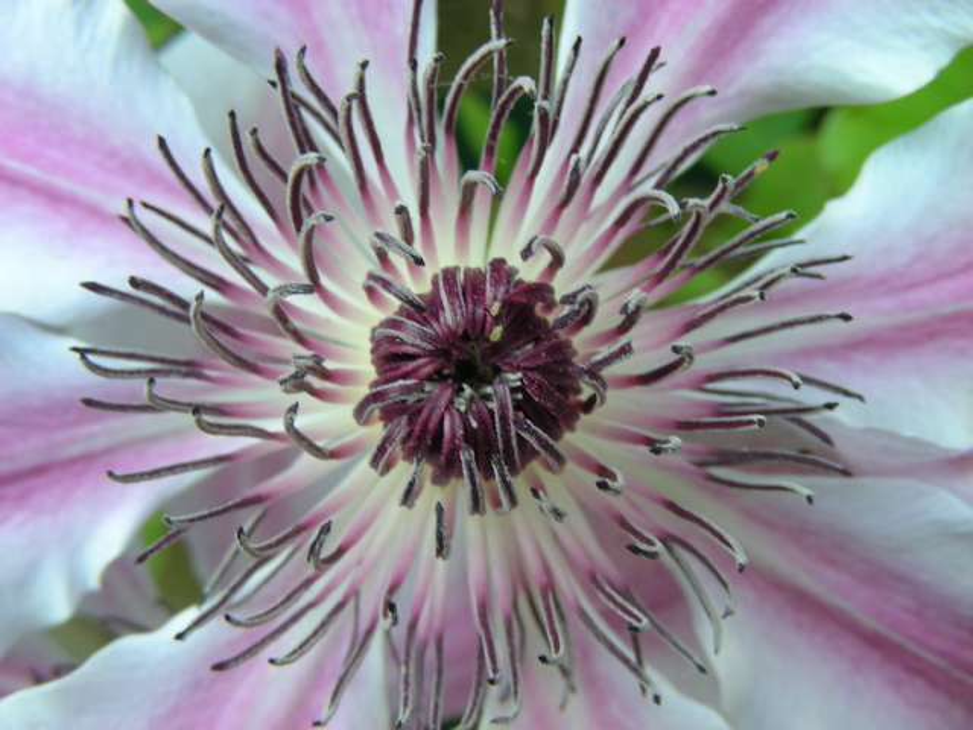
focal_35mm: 38
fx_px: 1068
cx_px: 486
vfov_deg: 37.7
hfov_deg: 49.0
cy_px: 365
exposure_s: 1/32.2
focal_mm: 6.3
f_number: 3.5
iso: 50
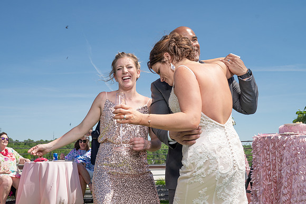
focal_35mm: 42
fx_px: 357
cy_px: 107
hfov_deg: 46.3
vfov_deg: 32.0
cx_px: 133
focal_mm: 35
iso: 50
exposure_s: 1/250
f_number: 7.1
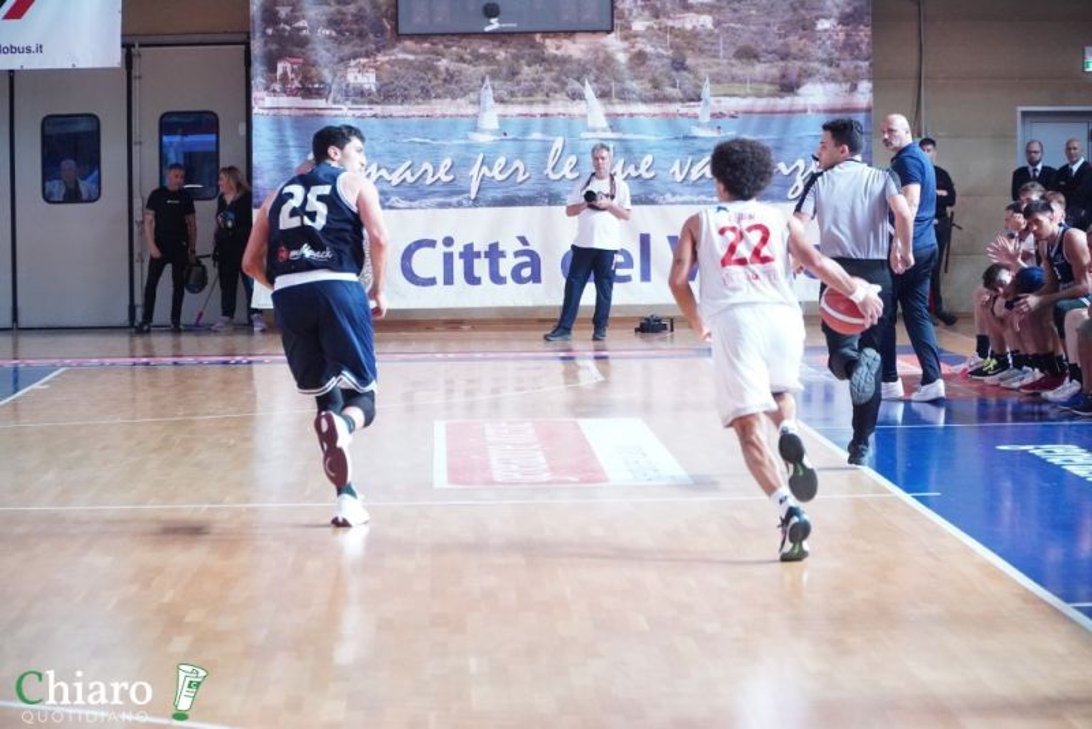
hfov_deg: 16.8
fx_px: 3687
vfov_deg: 11.3
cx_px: 546
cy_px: 364
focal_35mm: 122
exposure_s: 1/400
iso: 5000
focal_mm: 81
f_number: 4
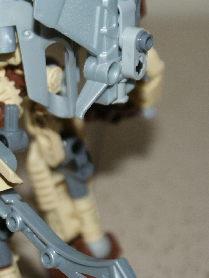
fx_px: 1055
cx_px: 8
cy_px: 139
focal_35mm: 131
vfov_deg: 15.1
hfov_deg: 11.2
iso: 400
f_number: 5.6
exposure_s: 1/100
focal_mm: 60
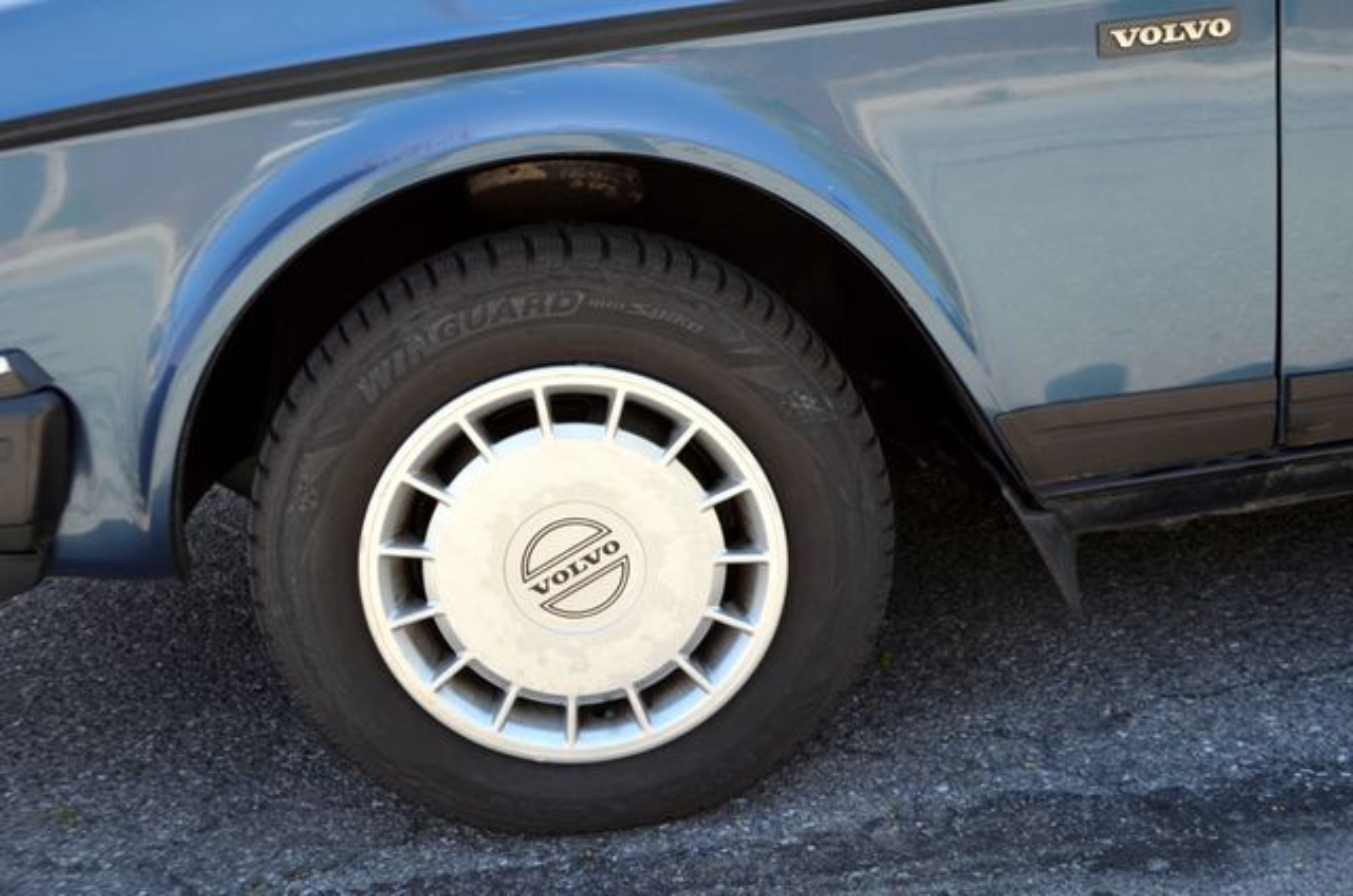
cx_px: 676
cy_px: 448
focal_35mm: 39
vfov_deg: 34.1
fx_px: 1463
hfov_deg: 49.6
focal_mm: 26
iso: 200
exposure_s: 1/125
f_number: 5.6
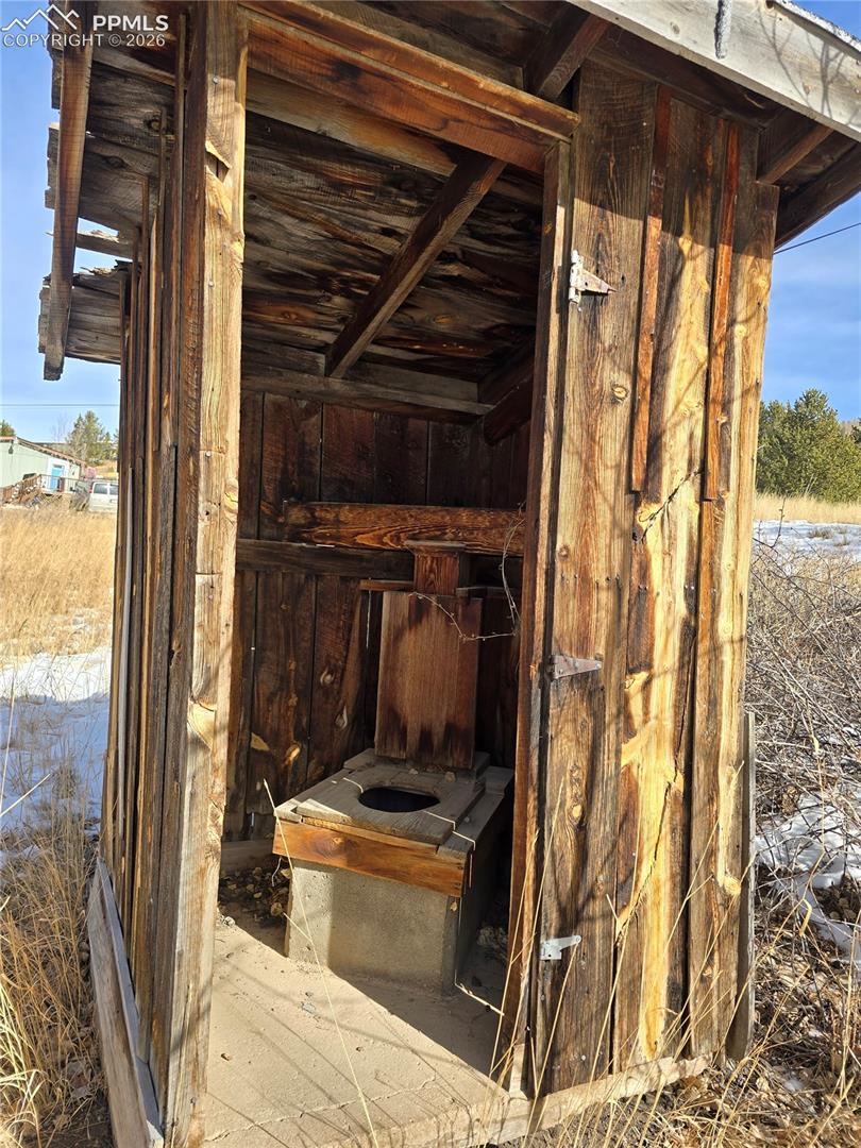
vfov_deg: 73.9
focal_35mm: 23
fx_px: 763
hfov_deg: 58.9
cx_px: 430
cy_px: 574
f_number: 1.7
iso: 12
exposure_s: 1/344
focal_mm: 6.3
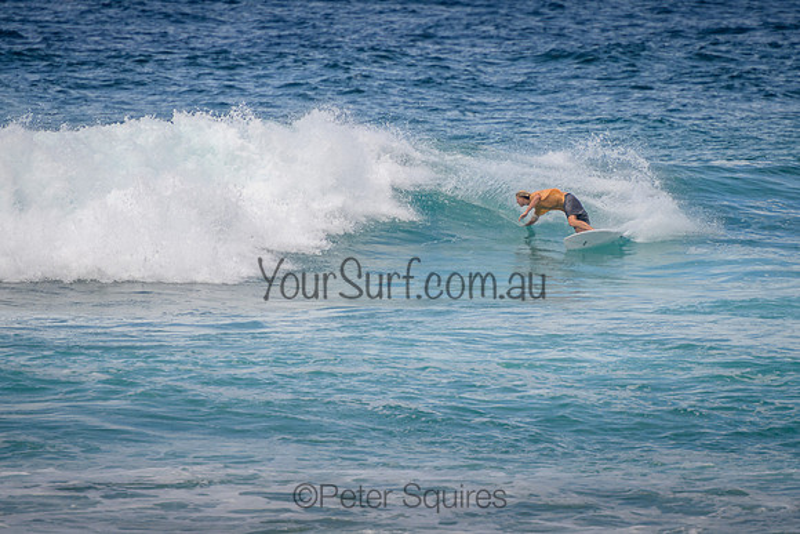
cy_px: 191
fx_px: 12210
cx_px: 491
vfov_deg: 2.5
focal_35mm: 549
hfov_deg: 3.8
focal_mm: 400
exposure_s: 1/2000
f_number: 5.6
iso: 320
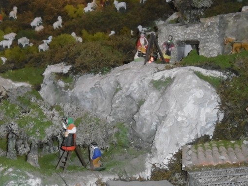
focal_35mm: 176
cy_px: 95
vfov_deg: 8.4
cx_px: 109
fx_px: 1261
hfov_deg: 11.2
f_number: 5.2
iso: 800
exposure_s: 1/100
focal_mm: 24.8
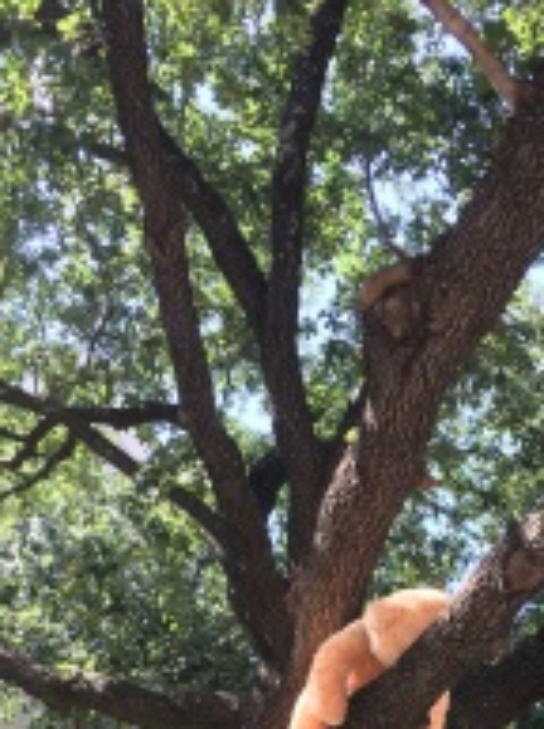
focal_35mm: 55
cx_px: 344
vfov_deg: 32.8
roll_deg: +0.0
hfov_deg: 26.4
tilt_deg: +25.3
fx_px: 1156
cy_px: 687
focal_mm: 4.15
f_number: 2.2
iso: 25
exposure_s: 1/120
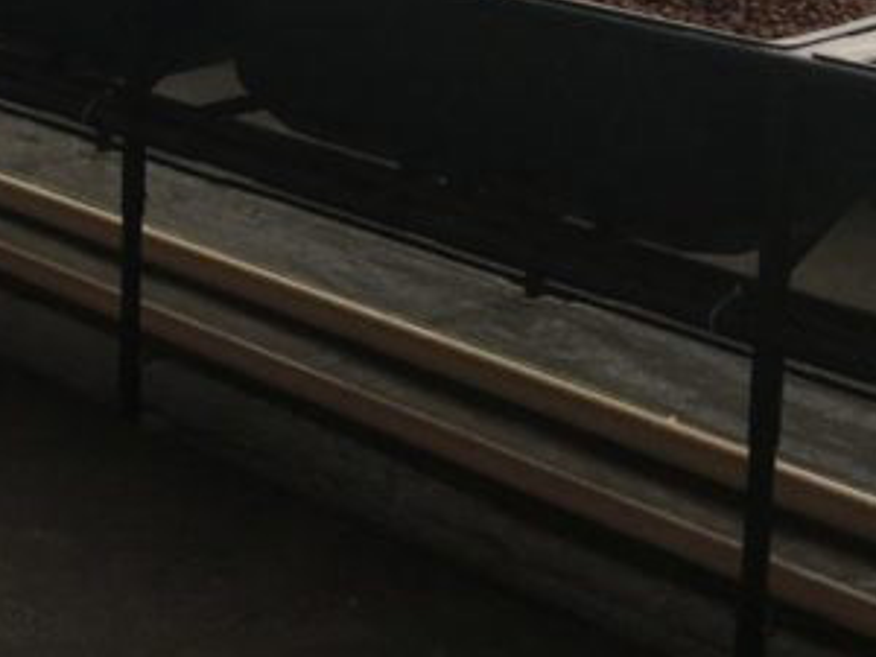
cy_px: -251
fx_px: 2505
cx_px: -362
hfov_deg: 18.1
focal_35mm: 99
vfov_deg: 14.2
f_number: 2.2
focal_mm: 4.15
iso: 25
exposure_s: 1/1637
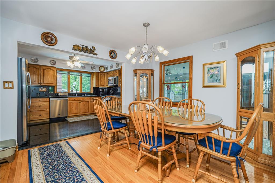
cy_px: 92
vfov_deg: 73.7
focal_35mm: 16
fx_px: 122
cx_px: 138
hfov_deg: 96.8
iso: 64
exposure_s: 1/30
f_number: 4
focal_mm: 16
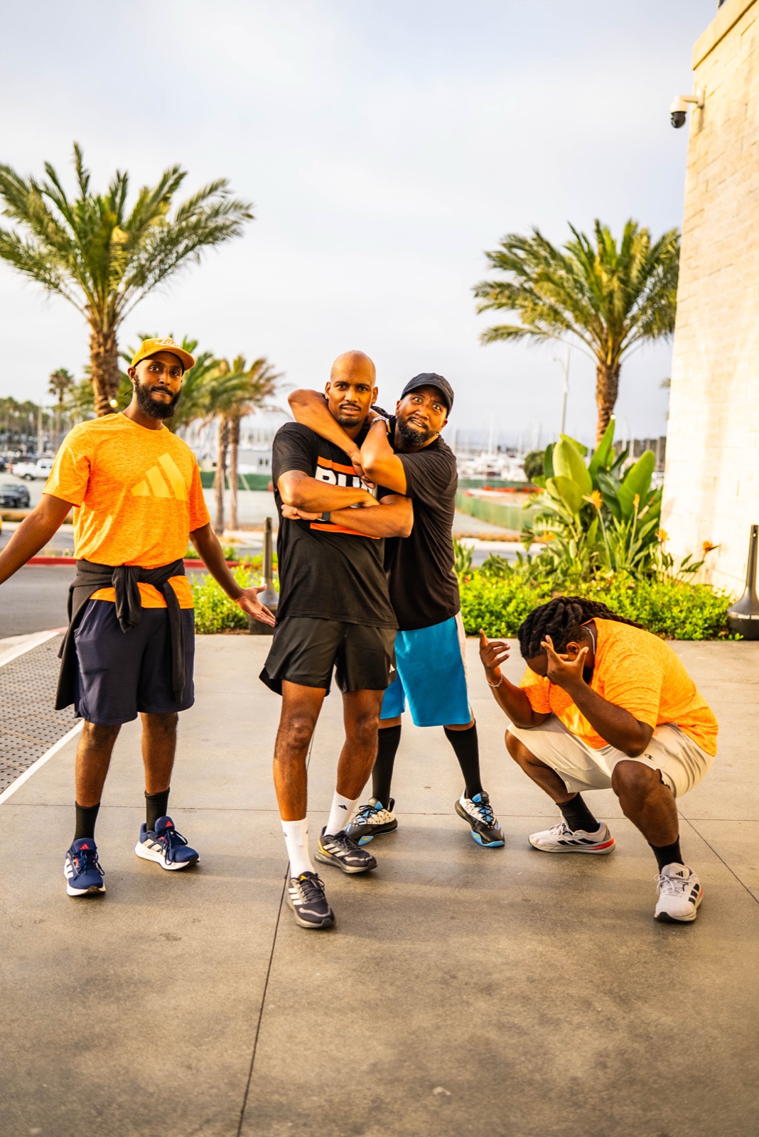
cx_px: 380
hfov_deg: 37.9
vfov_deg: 54.4
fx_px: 1106
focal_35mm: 35
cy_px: 568
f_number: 2
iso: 160
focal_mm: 35
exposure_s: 1/400
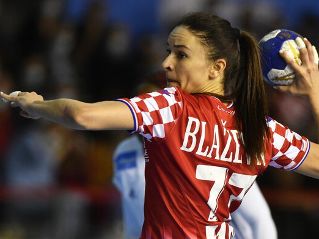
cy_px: 119
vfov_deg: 4.5
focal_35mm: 327
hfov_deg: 6.1
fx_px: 3012
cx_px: 178
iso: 2000
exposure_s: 1/1000
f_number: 4
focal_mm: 300
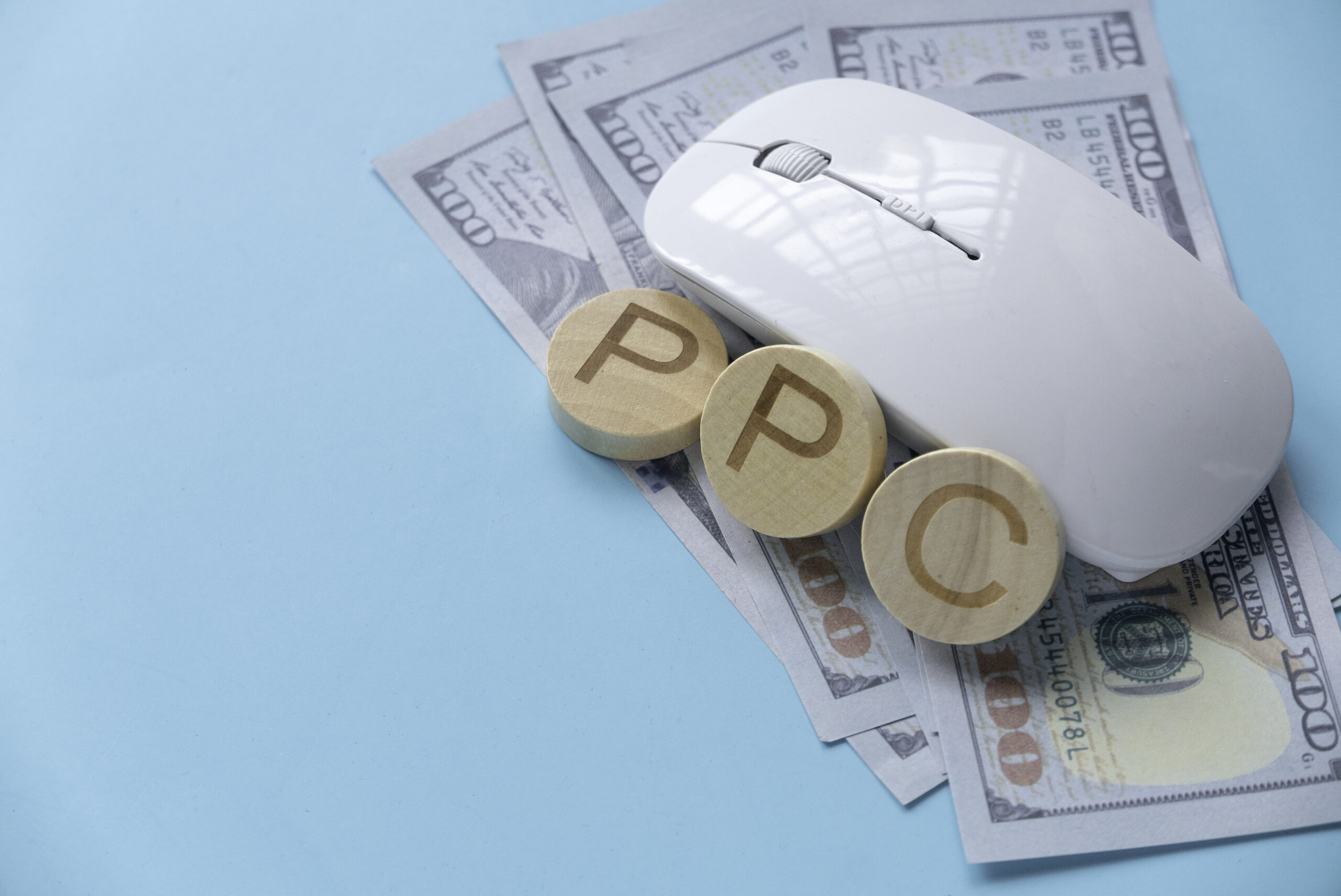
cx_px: 670
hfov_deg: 27.0
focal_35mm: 75
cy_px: 448
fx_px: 2796
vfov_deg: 18.2
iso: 200
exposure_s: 1/125
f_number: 4
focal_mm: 34
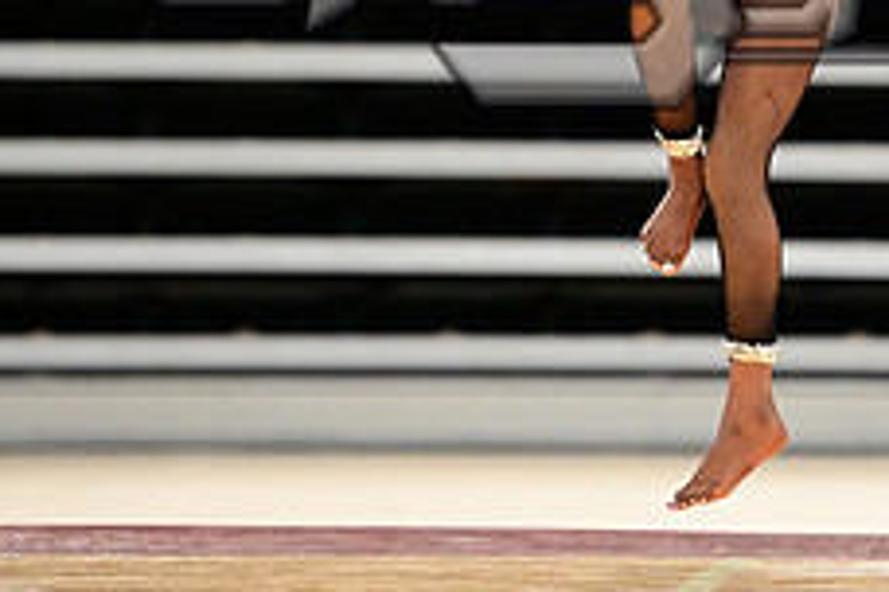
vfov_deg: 2.7
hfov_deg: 4.0
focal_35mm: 509
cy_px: -58
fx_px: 12568
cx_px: 717
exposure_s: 1/1000
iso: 6400
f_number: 3.2
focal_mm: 200
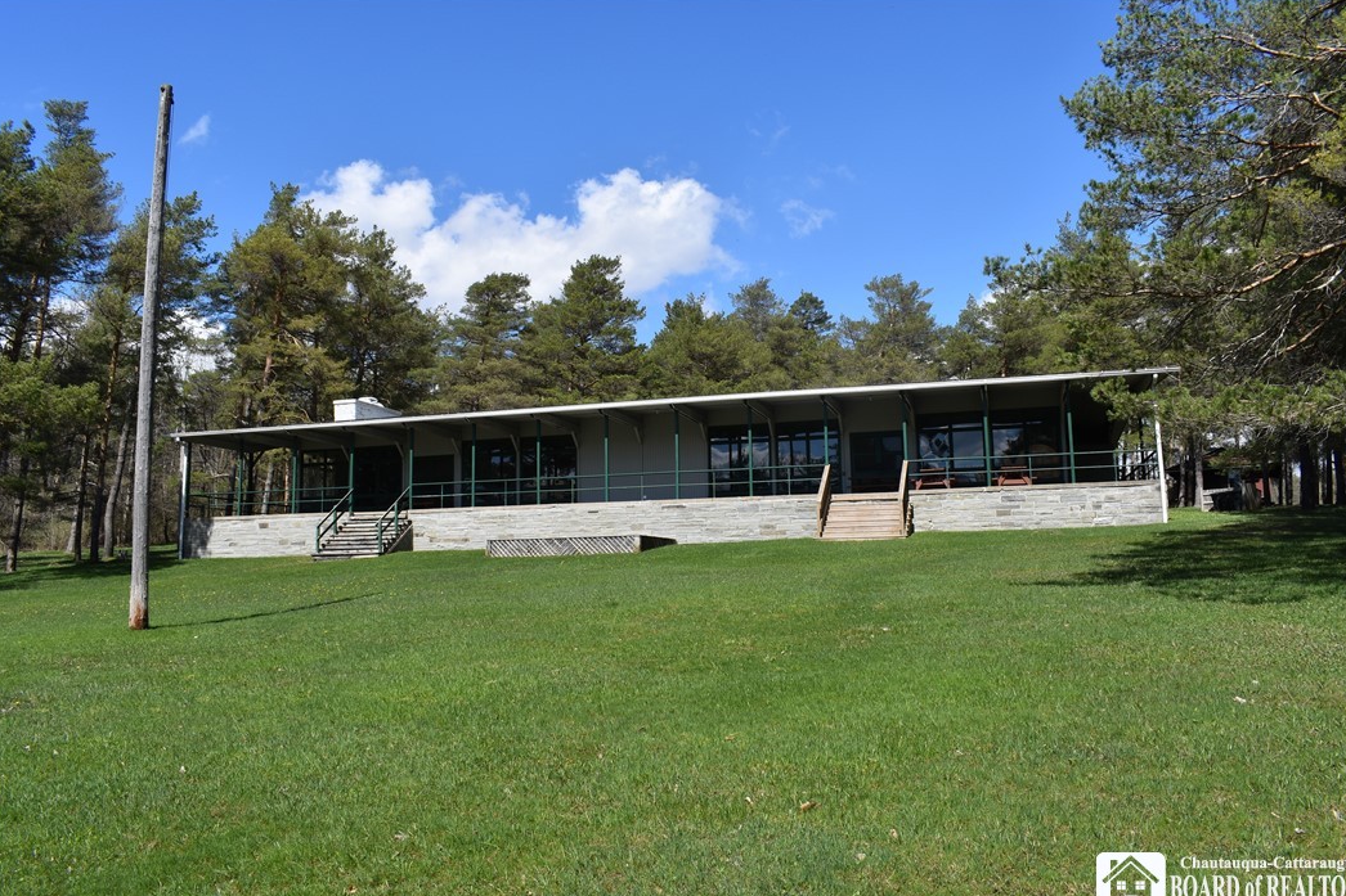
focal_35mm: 28
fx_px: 1047
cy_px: 457
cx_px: 676
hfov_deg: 65.5
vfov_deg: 46.4
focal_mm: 18
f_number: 9
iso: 200
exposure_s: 1/320
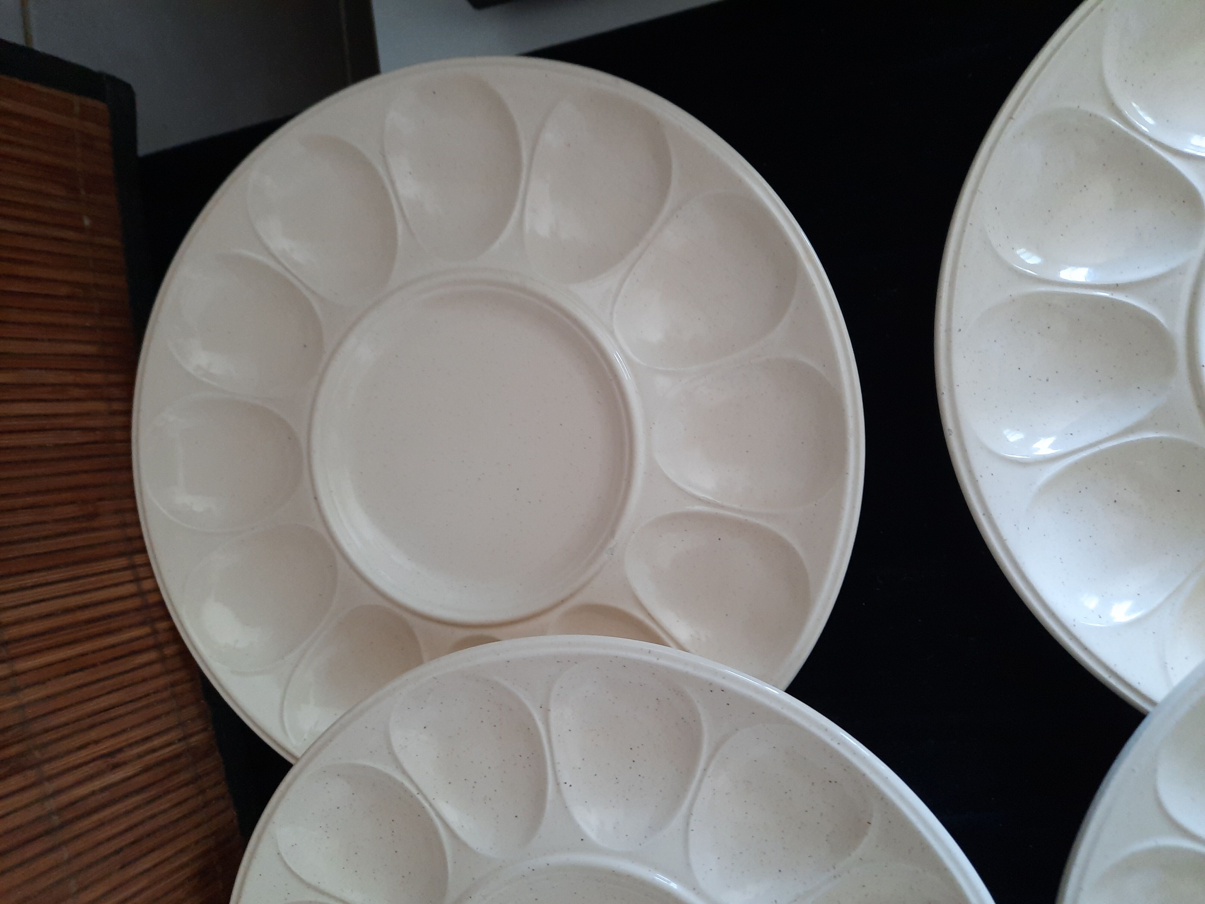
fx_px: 870
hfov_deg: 69.4
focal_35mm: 25
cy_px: 452
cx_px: 602
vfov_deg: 54.9
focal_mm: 4.6
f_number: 2
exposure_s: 1/50
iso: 500
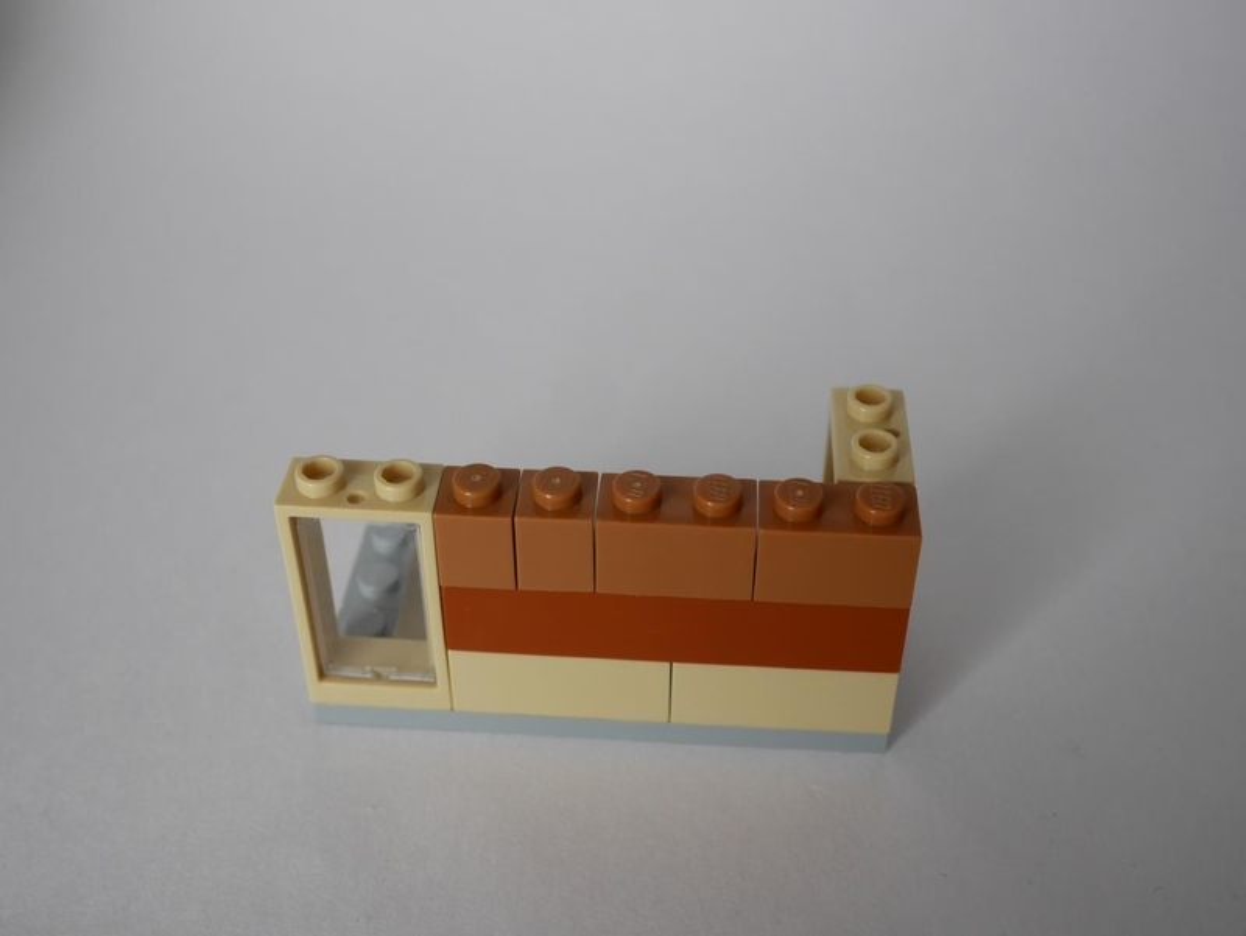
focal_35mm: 40
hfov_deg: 46.8
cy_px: 468
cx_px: 623
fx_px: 1441
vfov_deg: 36.0
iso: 640
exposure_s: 1/60
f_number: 5
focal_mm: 20
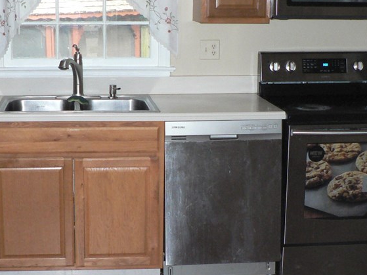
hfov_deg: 29.4
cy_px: 127
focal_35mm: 66
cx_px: 155
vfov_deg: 22.2
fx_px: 700
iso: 300
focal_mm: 6
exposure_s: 1/60
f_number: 2.8
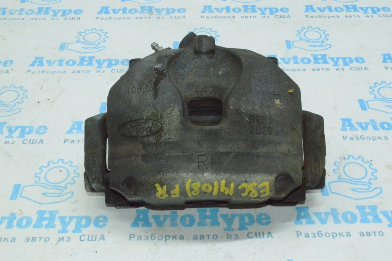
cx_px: 196
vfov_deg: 28.0
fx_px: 522
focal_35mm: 48
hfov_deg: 41.1
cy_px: 130
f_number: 29
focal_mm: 32
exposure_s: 1/60
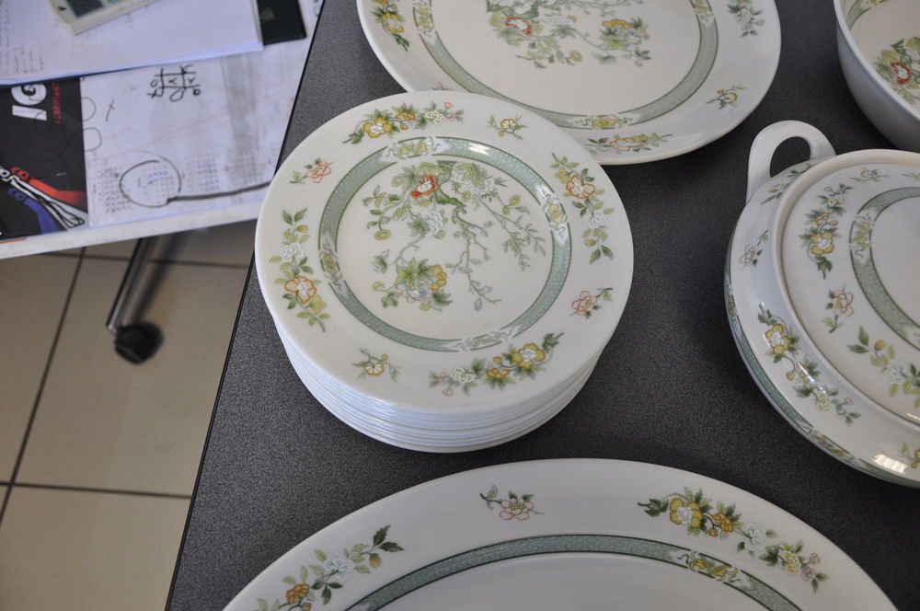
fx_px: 804
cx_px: 460
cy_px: 306
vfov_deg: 41.6
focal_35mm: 32
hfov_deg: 59.6
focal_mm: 21
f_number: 4
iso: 560
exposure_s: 1/60
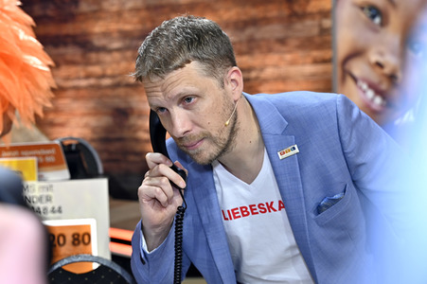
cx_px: 214
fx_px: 593
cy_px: 142
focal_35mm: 50
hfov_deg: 39.6
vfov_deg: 27.0
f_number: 4
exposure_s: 1/200
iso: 1000
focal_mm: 50
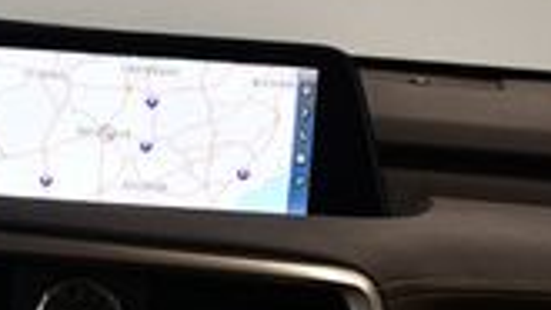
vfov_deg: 9.0
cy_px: 290
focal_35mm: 134
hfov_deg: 15.8
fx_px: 1959
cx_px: 60
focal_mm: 22
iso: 1000
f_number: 3.5
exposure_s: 1/125
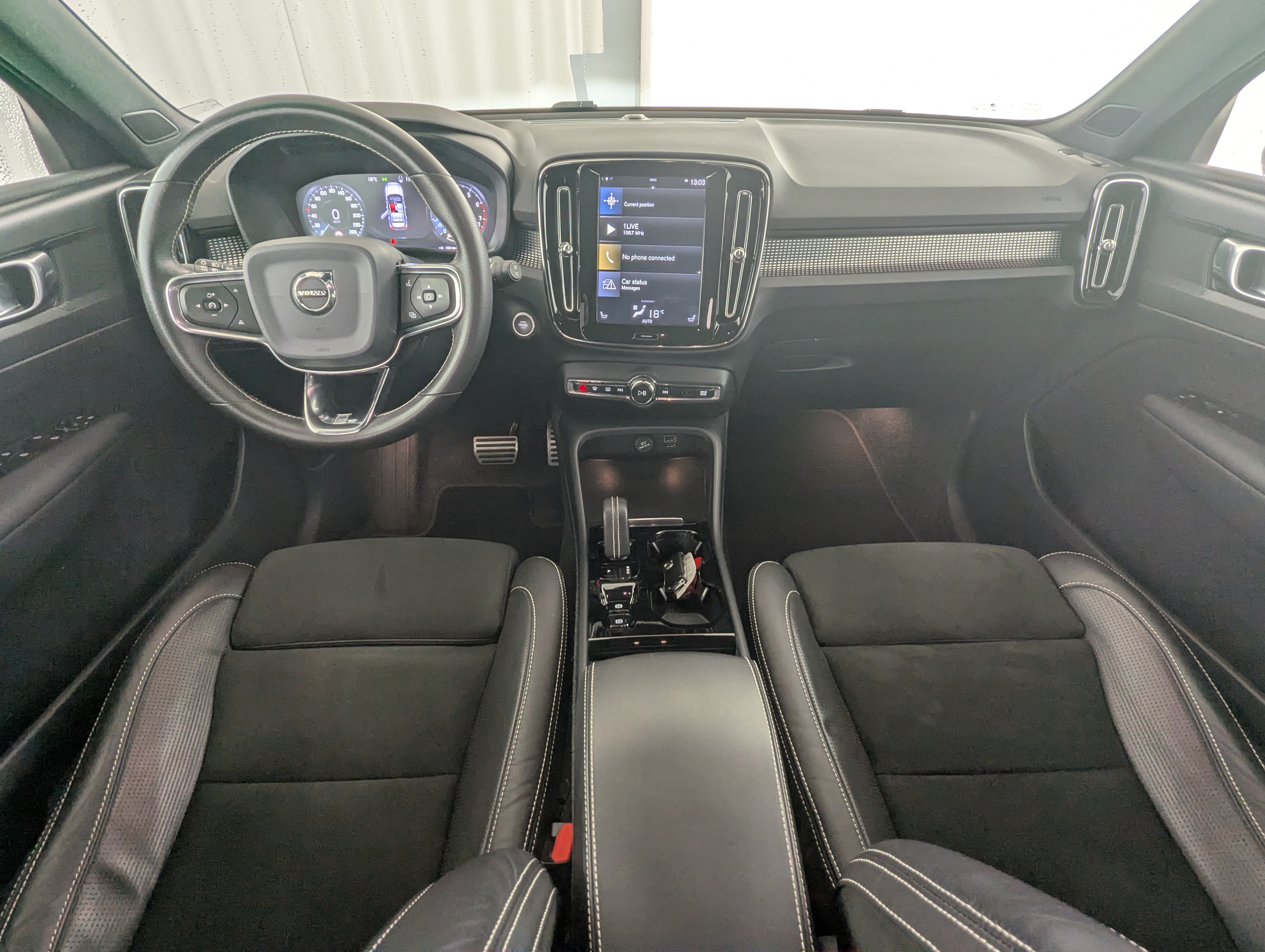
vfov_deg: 78.2
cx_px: 632
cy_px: 476
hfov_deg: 94.4
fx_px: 586
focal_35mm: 16
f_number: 2.2
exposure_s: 1/41.2
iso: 72
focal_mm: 2.35
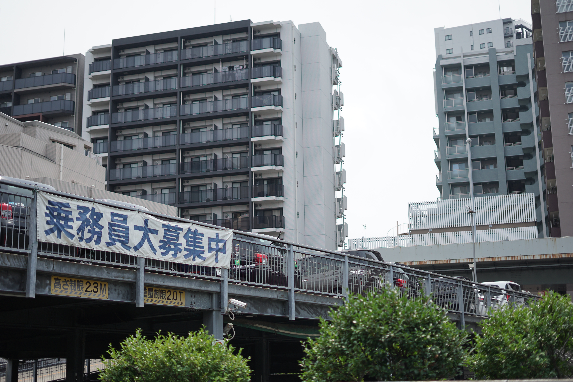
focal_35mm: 50
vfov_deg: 27.0
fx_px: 796
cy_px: 191
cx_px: 286
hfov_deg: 39.6
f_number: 2
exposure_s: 1/3200
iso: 100
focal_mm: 50
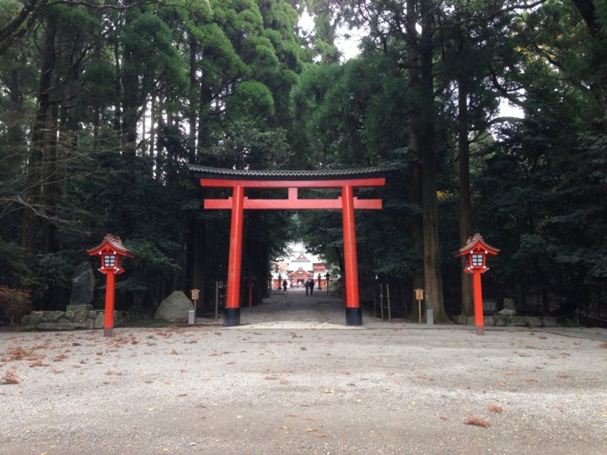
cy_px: 228
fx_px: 579
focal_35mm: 33
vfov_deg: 42.9
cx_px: 304
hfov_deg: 55.4
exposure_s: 1/120
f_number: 2.4
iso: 100
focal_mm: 4.12
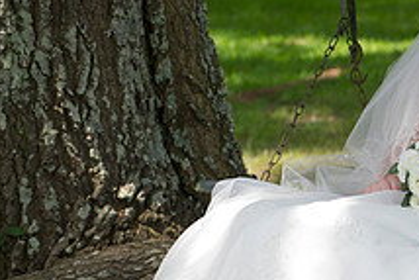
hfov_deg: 5.8
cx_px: 529
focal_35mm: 352
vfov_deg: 3.9
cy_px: 188
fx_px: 4100
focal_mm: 130
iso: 500
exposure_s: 1/250
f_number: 5
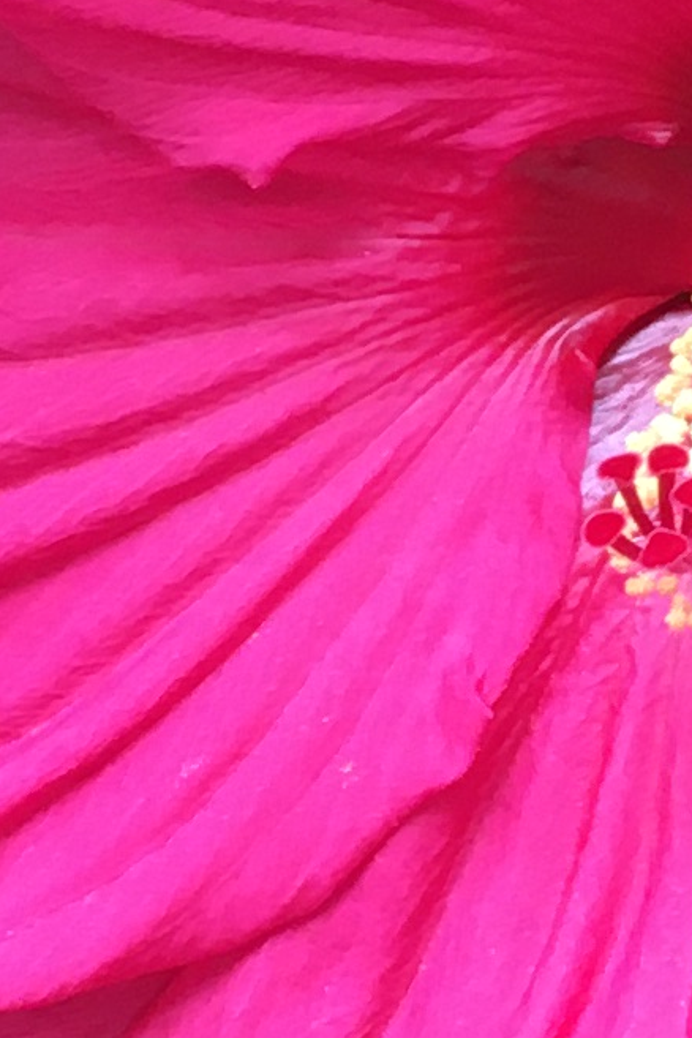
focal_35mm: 185
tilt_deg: -33.2
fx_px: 5334
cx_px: 365
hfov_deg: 7.4
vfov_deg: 11.1
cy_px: 839
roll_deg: -5.1
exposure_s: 1/30
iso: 50
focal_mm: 4.15
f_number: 2.2
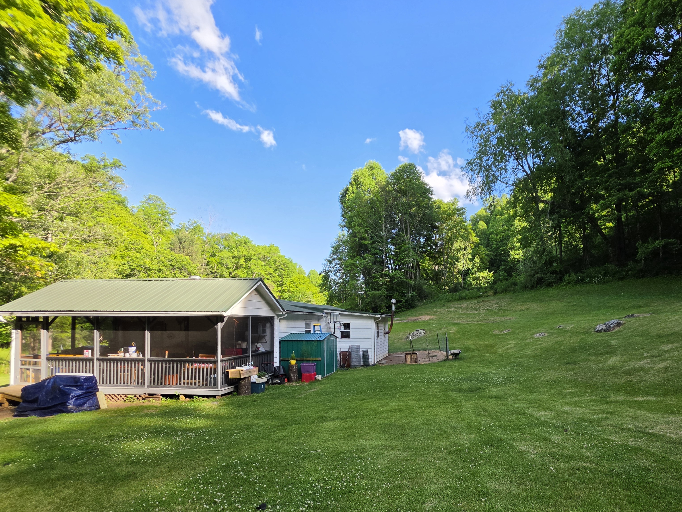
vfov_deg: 73.7
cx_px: 418
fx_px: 335
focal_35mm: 17
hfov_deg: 89.5
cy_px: 315
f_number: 1.9
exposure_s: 1/2000
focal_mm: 2.2
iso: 80
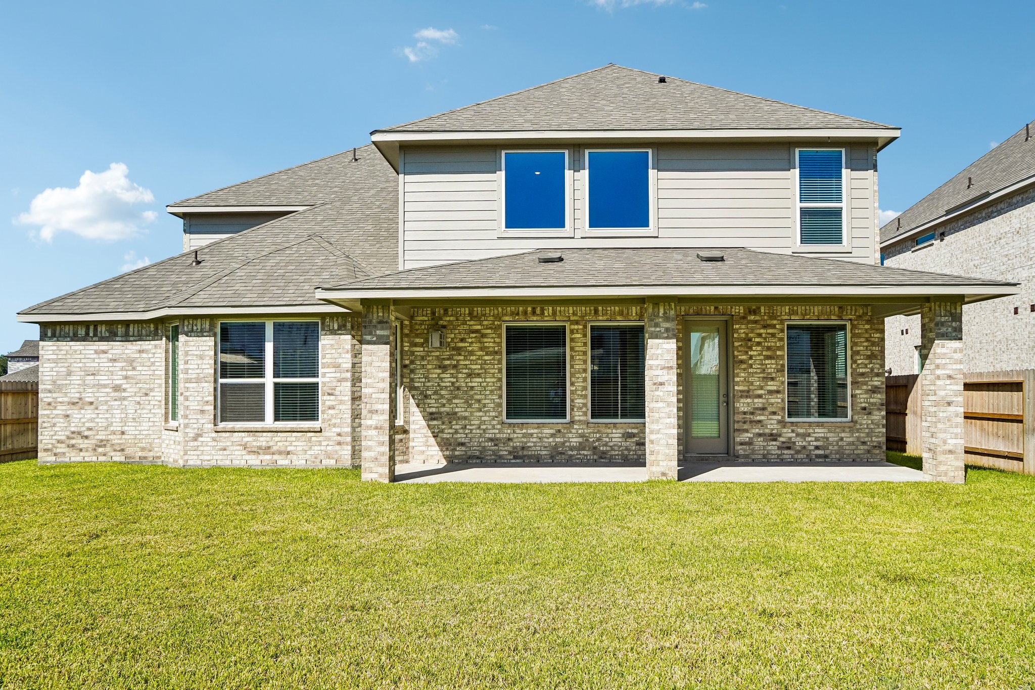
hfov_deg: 73.7
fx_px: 690
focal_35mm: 24
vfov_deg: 53.1
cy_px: 345
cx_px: 518
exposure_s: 1/2000
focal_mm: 24
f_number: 8
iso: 500
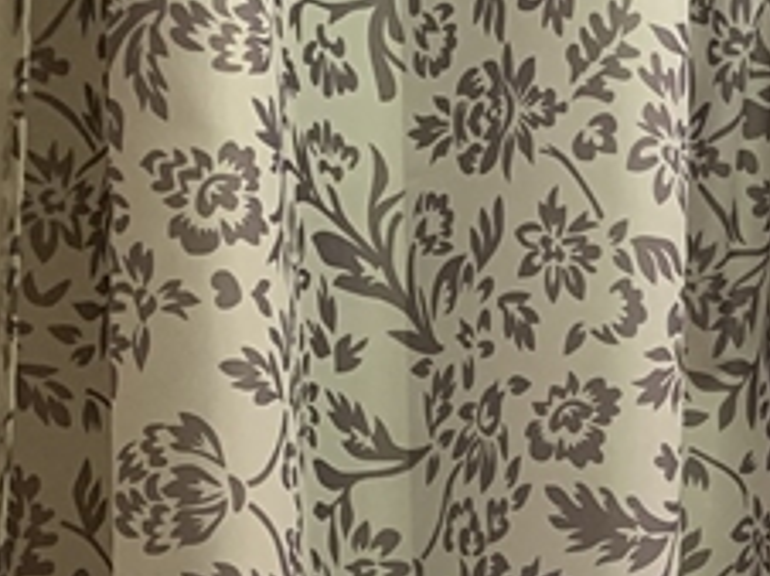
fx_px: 2622
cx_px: 1574
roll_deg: -1.7
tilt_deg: -5.7
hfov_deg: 13.9
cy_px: 1080
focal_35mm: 118
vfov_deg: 11.5
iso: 100
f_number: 1.8
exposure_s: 1/60
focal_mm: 4.25
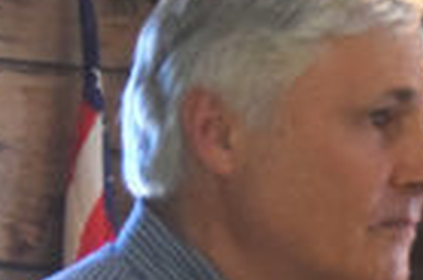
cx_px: 466
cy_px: 352
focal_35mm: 476
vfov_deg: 2.9
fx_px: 5579
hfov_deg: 4.3
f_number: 4
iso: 3200
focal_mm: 55
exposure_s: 1/200
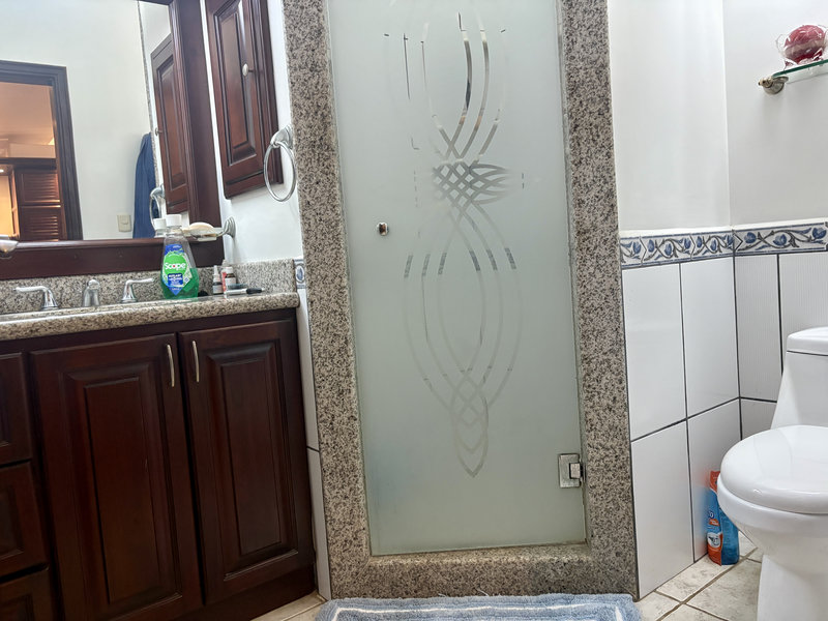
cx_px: 414
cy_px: 310
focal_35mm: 26
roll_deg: +4.6
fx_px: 622
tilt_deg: -3.4
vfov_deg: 53.1
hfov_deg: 67.3
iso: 320
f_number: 1.6
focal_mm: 5.96
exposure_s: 1/60
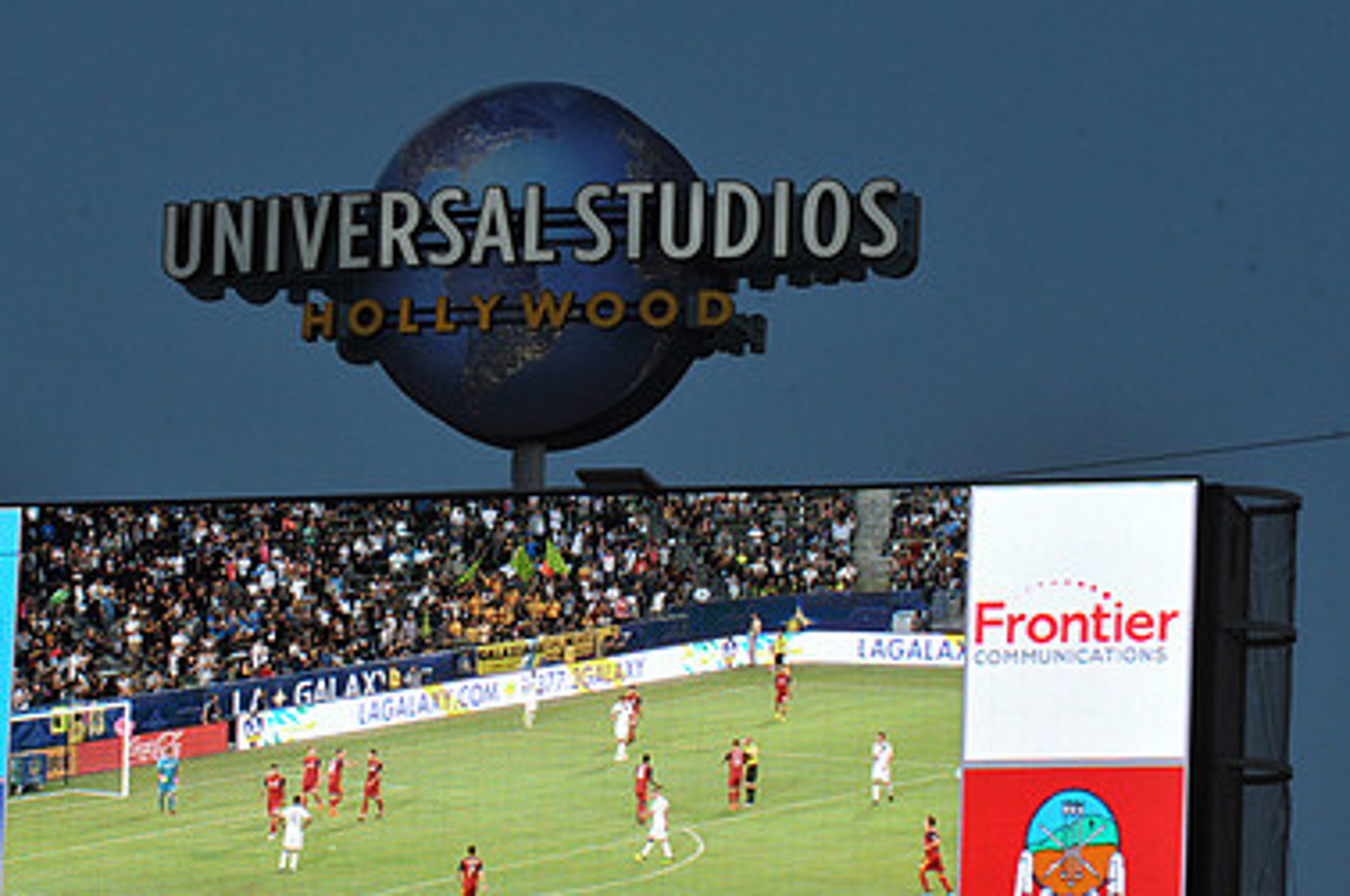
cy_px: 614
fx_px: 11498
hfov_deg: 6.7
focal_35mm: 307
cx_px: 514
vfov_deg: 4.5
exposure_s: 1/400
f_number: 11
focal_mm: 200
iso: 1250
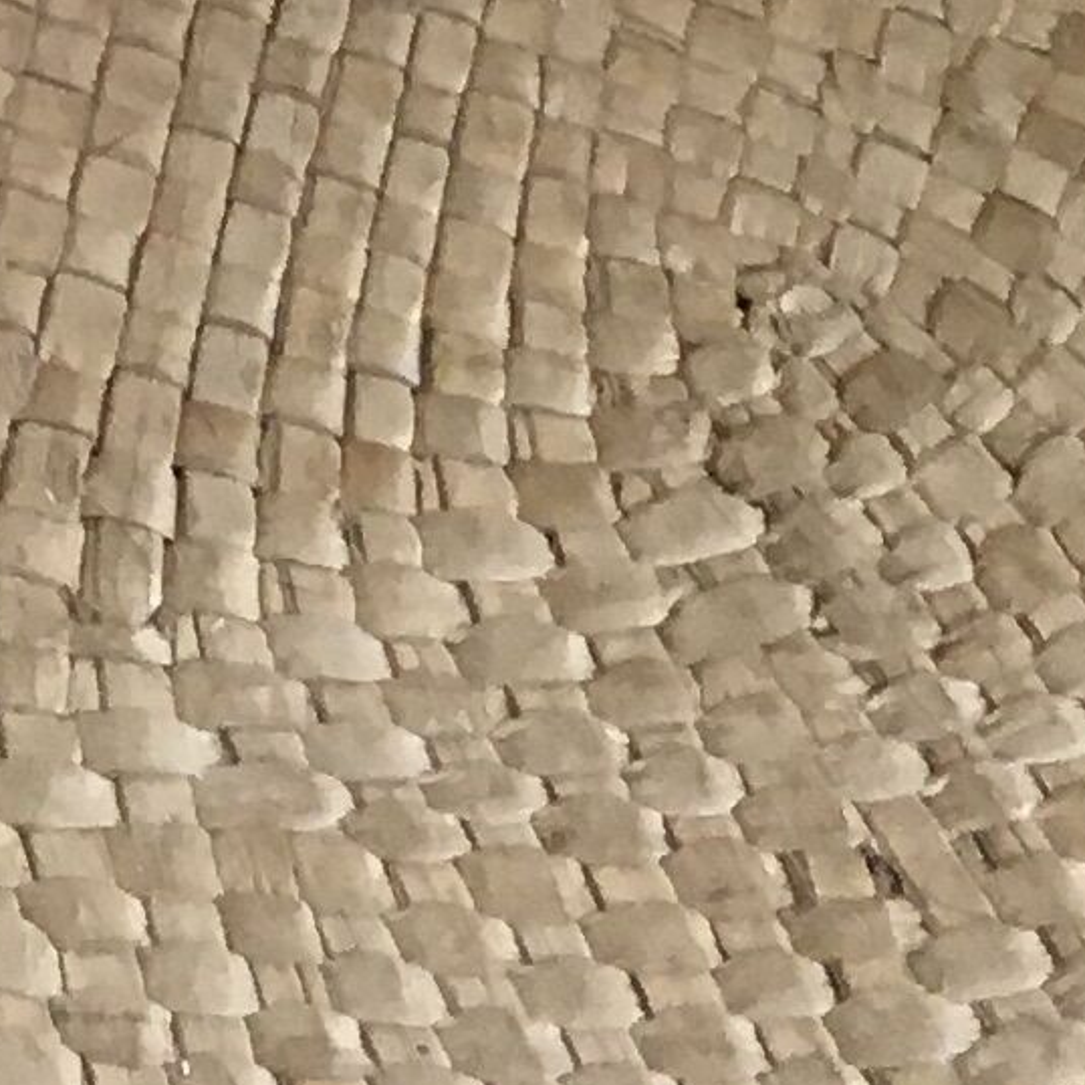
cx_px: -1547
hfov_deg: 8.3
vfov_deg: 7.5
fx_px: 6809
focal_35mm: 192
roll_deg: -0.3
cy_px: -2662
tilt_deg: -28.9
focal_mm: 4.15
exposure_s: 1/33
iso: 40
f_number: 2.2
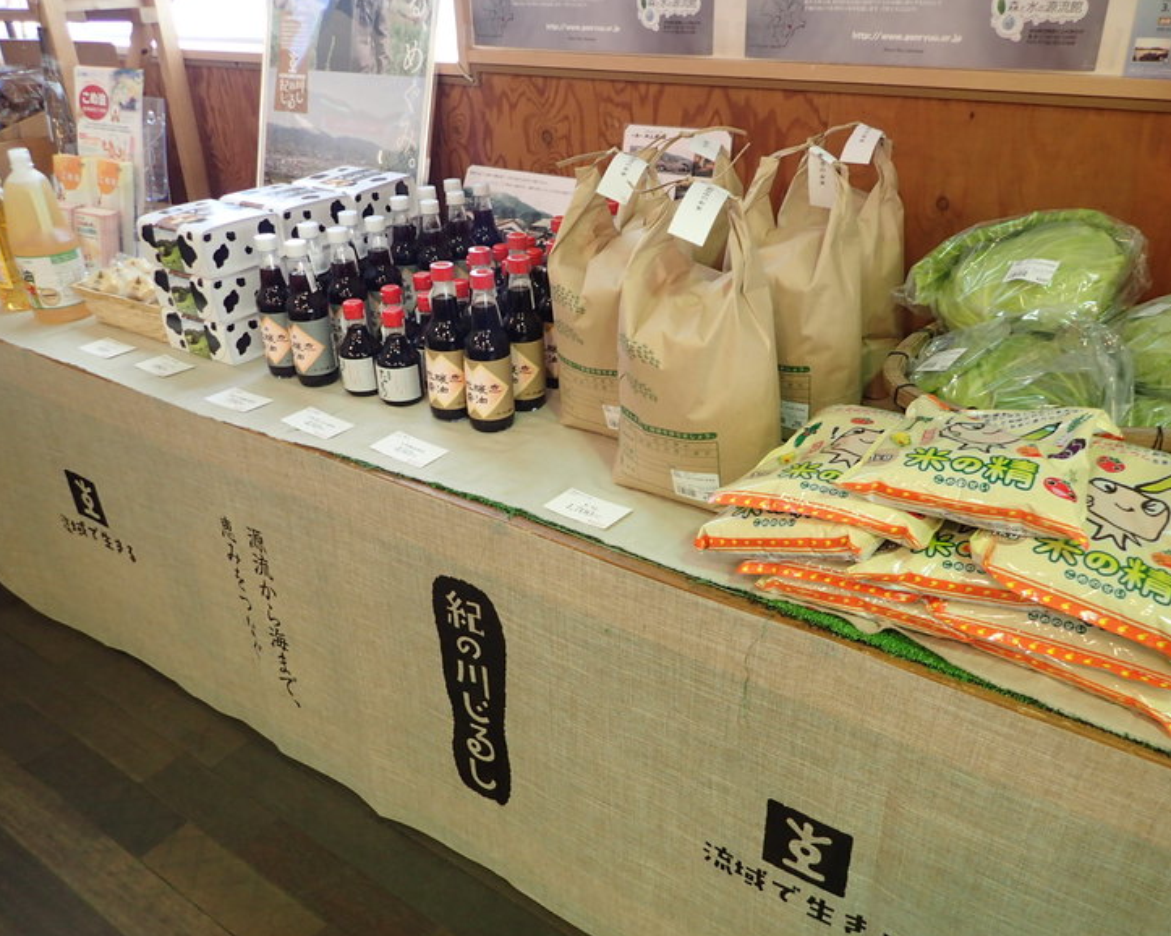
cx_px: 612
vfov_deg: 53.2
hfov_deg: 64.1
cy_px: 481
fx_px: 935
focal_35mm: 27
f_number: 2
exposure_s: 1/40
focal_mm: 4.5
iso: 200
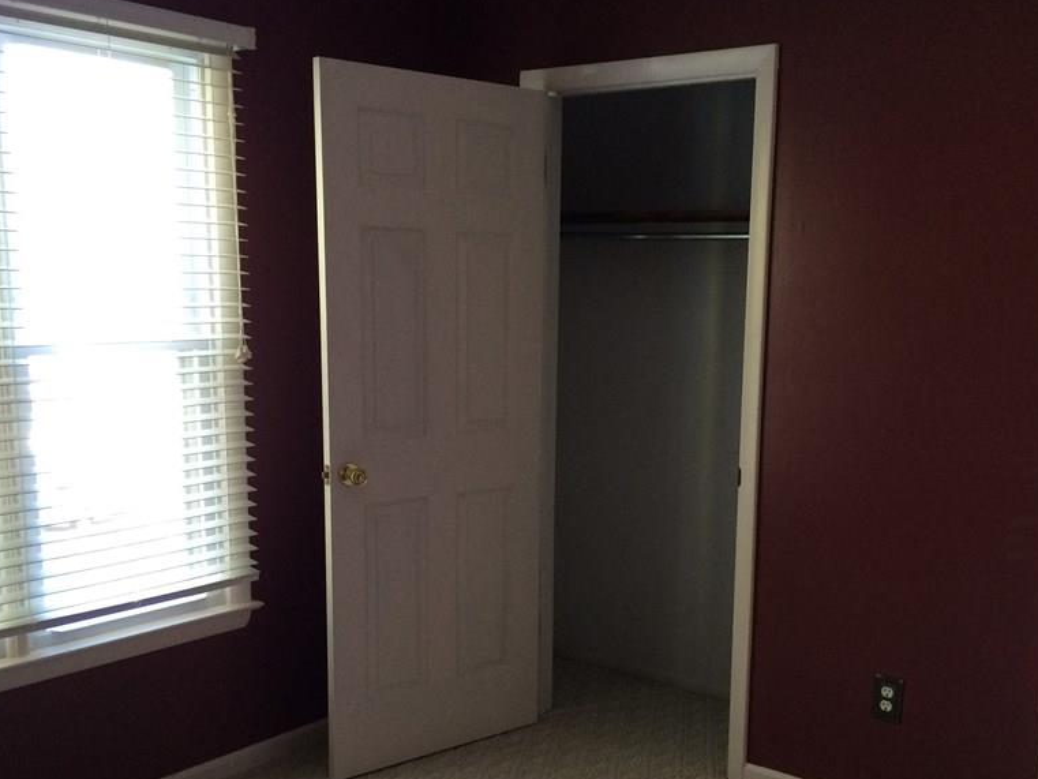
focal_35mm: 39
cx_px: 597
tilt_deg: -11.0
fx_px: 1170
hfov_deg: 47.7
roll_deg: +0.2
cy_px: 494
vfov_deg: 36.6
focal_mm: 4.15
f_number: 2.2
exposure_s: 1/30
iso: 125
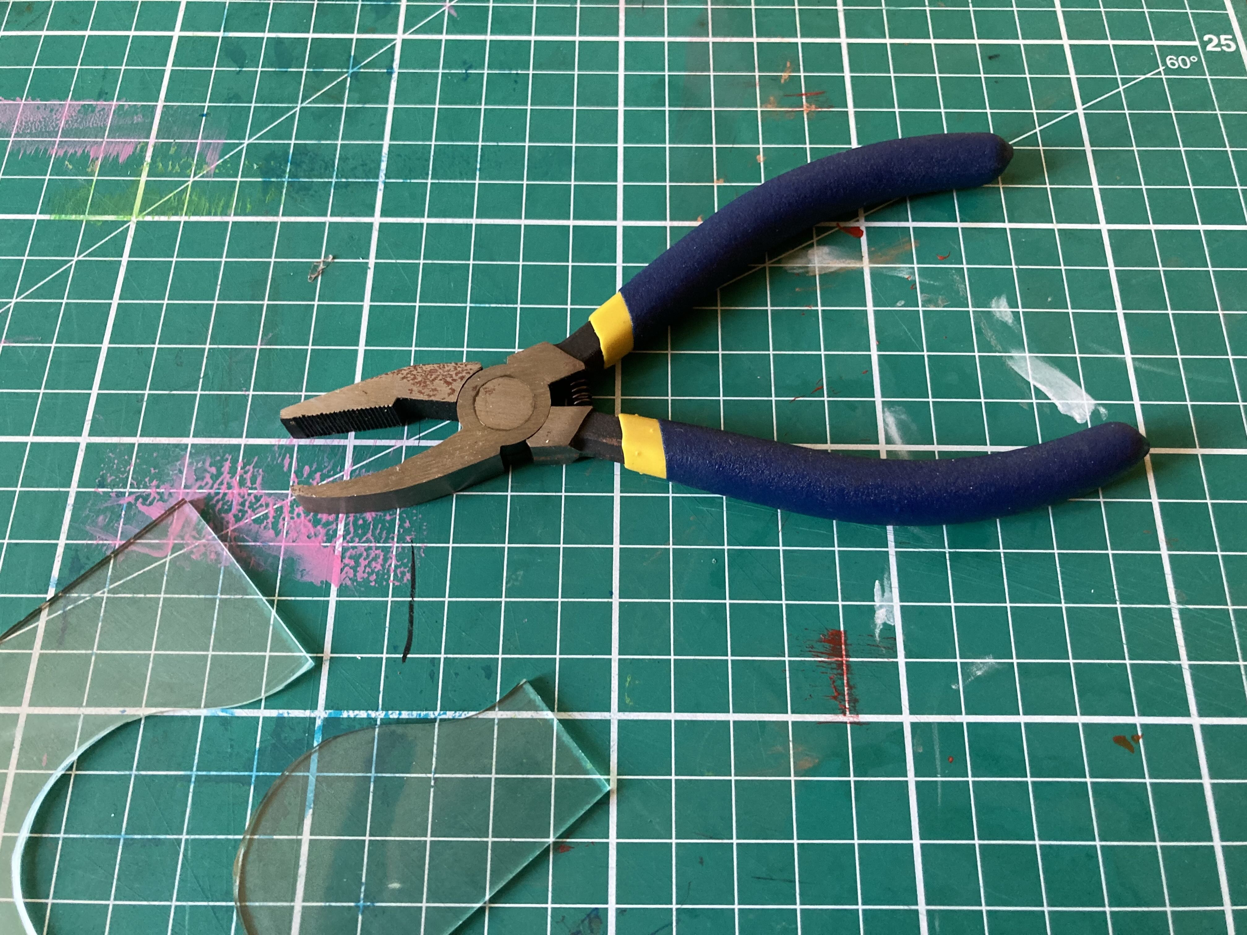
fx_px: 1009
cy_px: 468
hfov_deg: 63.4
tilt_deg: -70.0
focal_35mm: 28
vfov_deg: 49.7
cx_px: 624
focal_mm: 3.99
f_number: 1.8
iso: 320
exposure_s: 1/60
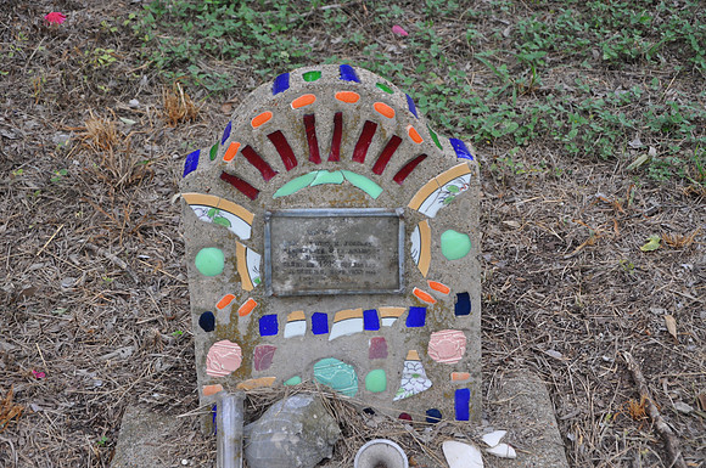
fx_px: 1410
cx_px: 353
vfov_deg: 18.9
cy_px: 234
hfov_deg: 28.1
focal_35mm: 72
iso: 500
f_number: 4.8
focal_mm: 48
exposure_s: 1/60
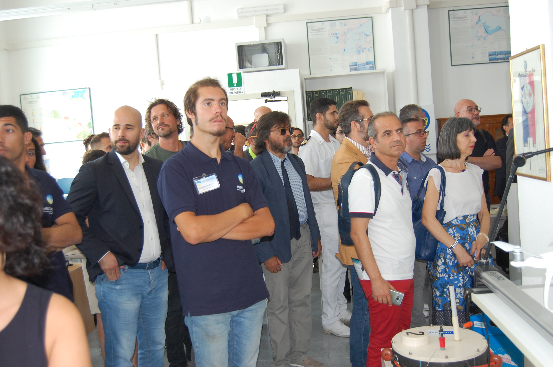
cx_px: 276
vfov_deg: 36.8
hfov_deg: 53.2
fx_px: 553
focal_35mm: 36
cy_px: 184
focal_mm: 24
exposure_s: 1/60
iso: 400
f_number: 4
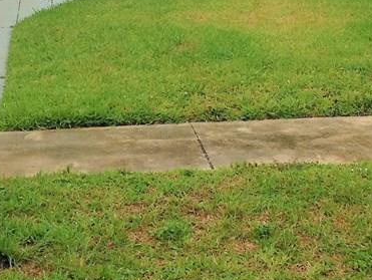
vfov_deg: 15.5
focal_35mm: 91
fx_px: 979
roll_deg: +1.4
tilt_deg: -2.4
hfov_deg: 21.5
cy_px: -85
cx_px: 152
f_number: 2.4
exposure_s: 1/723
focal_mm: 4.12
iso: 64
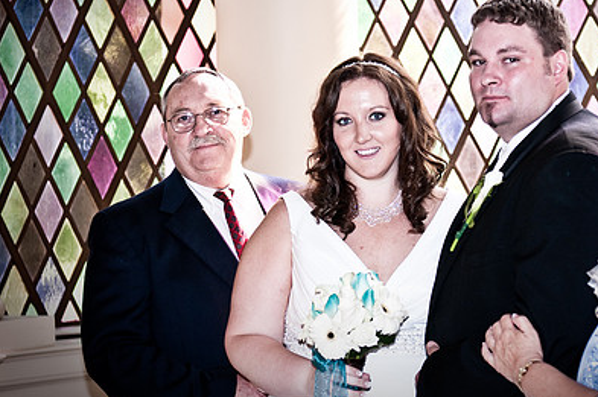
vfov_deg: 13.7
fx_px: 1655
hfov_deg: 20.4
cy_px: 141
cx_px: 391
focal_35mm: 100
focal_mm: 45
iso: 200
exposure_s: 1/200
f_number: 2.8
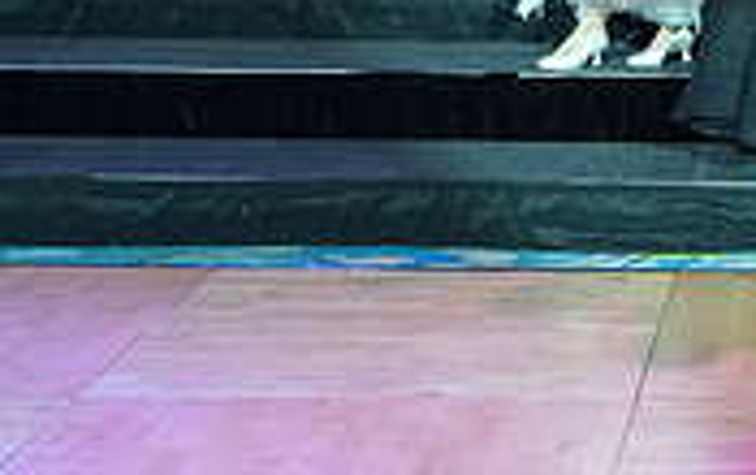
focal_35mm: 118
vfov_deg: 10.9
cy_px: -106
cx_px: 1011
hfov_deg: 16.6
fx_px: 2435
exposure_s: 1/200
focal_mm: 35
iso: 2500
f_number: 4
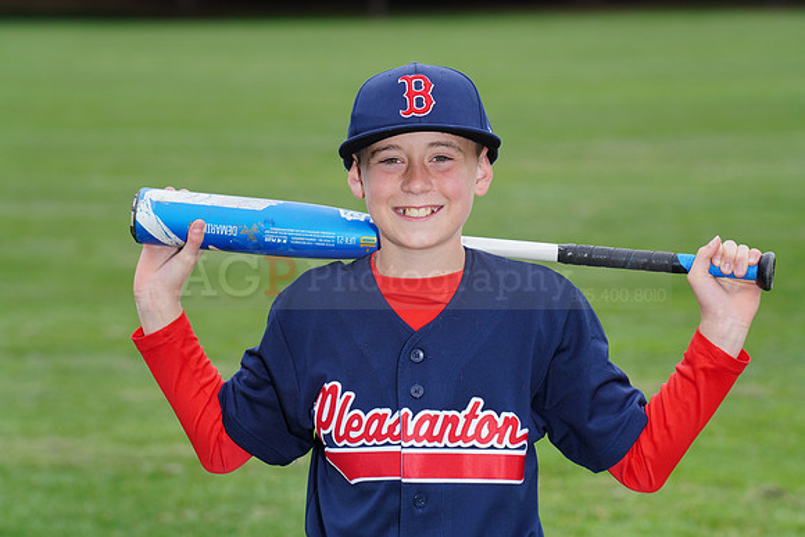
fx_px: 4339
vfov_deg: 7.1
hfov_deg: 10.6
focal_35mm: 194
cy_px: 268
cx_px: 402
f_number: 8
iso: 200
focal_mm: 194
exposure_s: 1/250
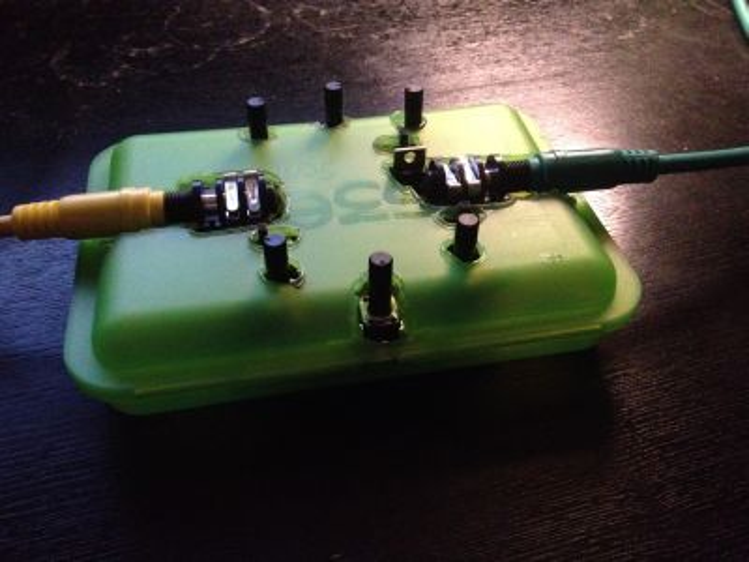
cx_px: 374
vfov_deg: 40.7
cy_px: 281
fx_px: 757
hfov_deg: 52.6
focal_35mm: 35
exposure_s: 1/15
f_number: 2.4
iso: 800
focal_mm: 4.28
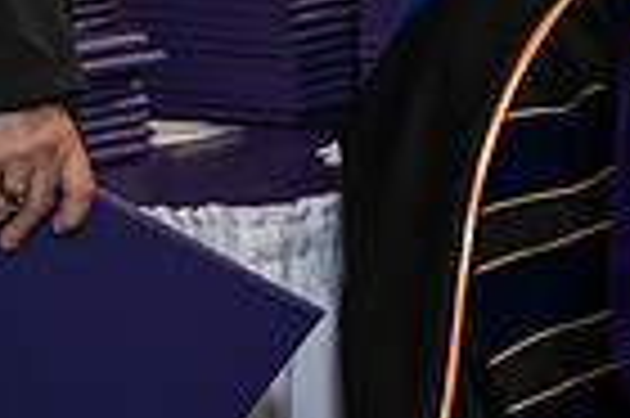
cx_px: 1215
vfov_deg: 4.6
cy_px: -438
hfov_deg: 6.9
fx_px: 5087
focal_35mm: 291
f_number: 5
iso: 2000
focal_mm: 70
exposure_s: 1/125
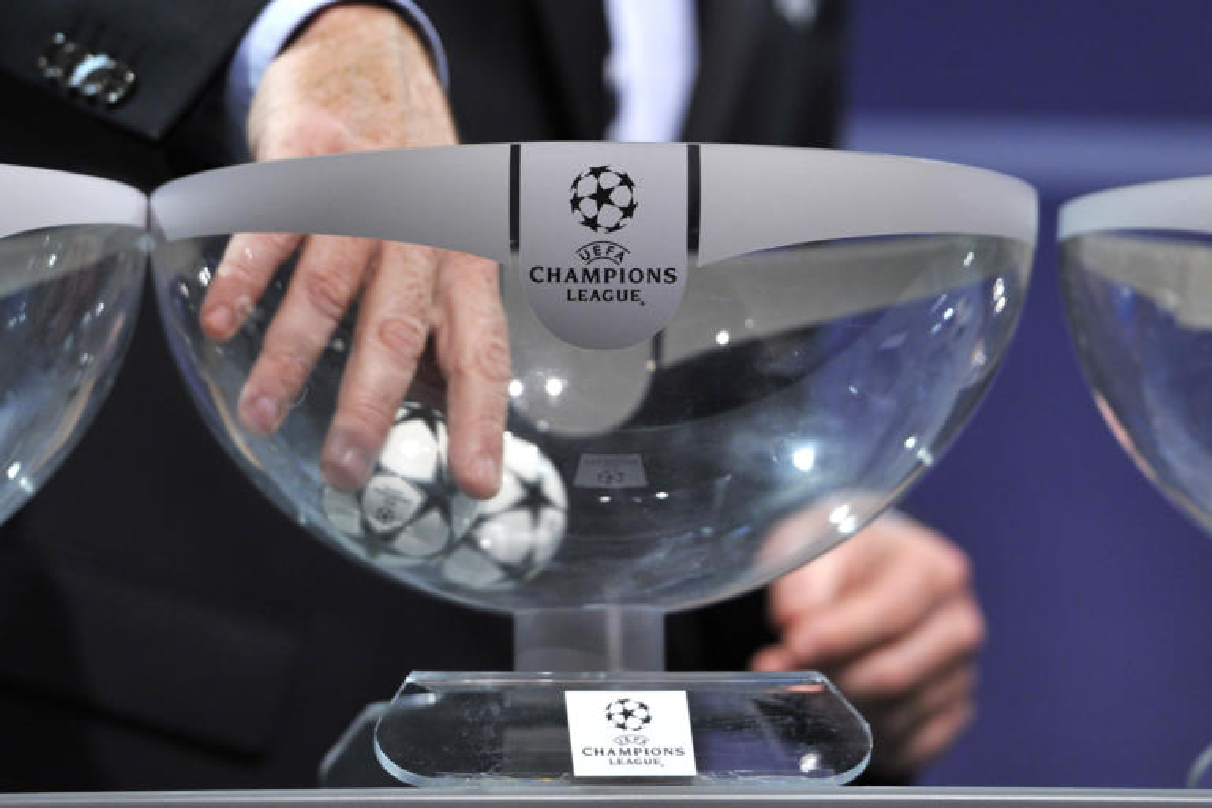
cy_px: 404
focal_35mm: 200
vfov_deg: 6.9
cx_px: 606
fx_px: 6733
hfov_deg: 10.3
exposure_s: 1/250
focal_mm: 200
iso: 1250
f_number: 4
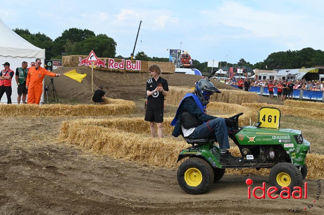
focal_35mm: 48
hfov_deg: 41.2
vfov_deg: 28.0
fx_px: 431
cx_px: 162
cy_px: 108
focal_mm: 48
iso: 100
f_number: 5.6
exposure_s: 1/250
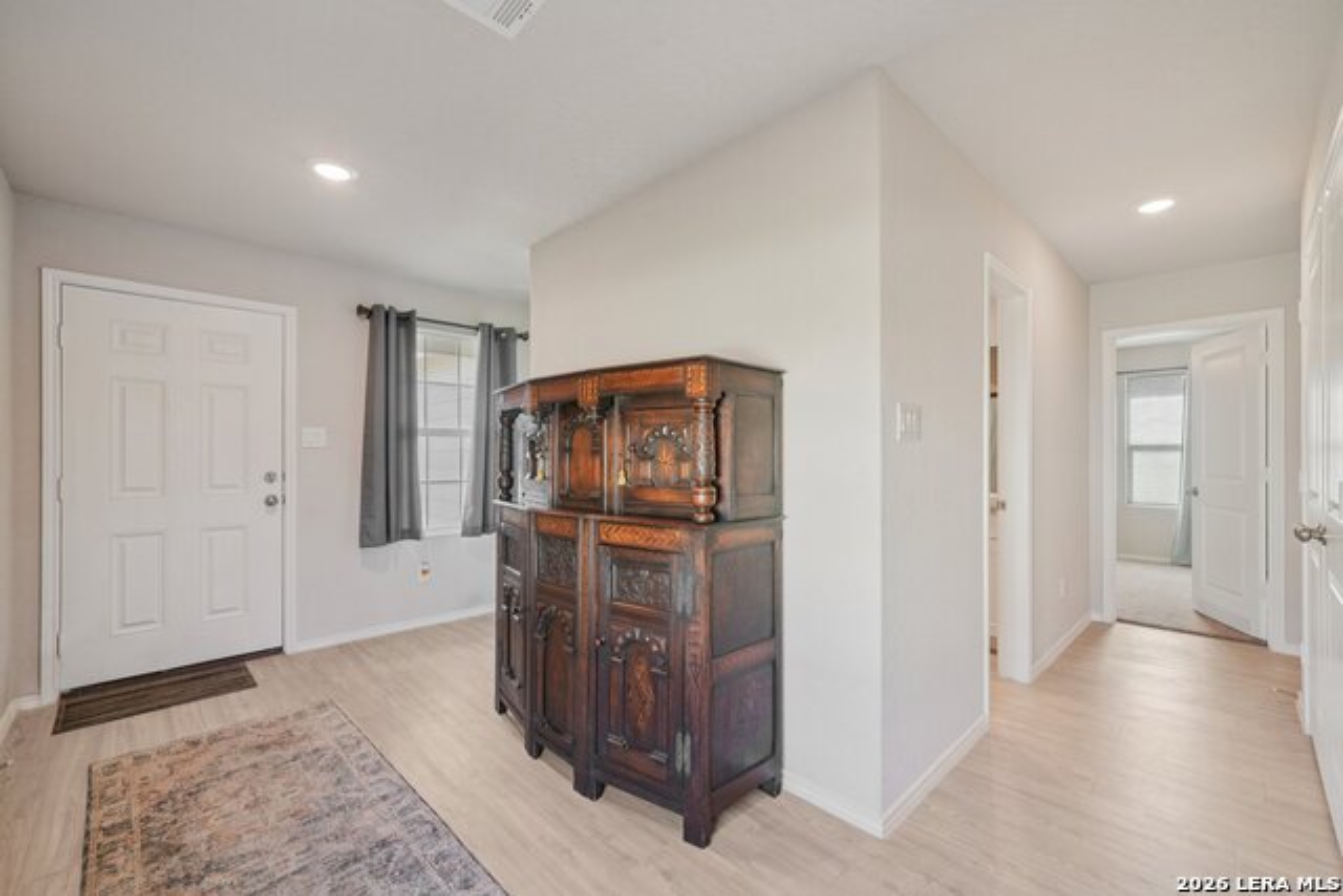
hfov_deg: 100.4
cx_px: 672
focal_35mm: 15
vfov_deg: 77.4
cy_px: 448
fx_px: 560
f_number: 8
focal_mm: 15
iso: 800
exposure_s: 1/25
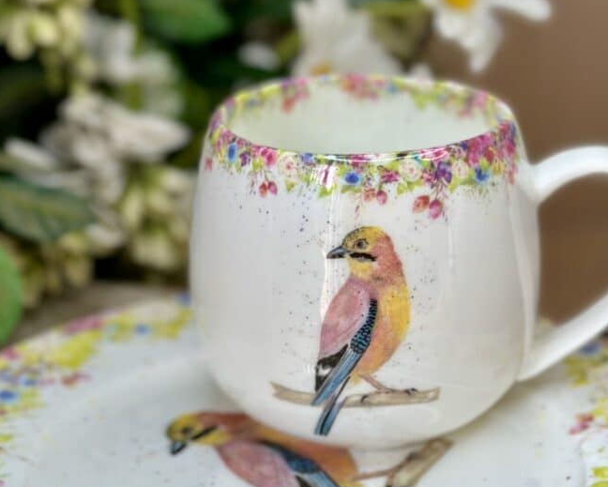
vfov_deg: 20.7
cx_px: 325
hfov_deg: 25.7
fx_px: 1332
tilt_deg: -21.3
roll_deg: -3.7
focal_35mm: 74
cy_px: 260
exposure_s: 1/228
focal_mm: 6.86
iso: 80
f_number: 1.78
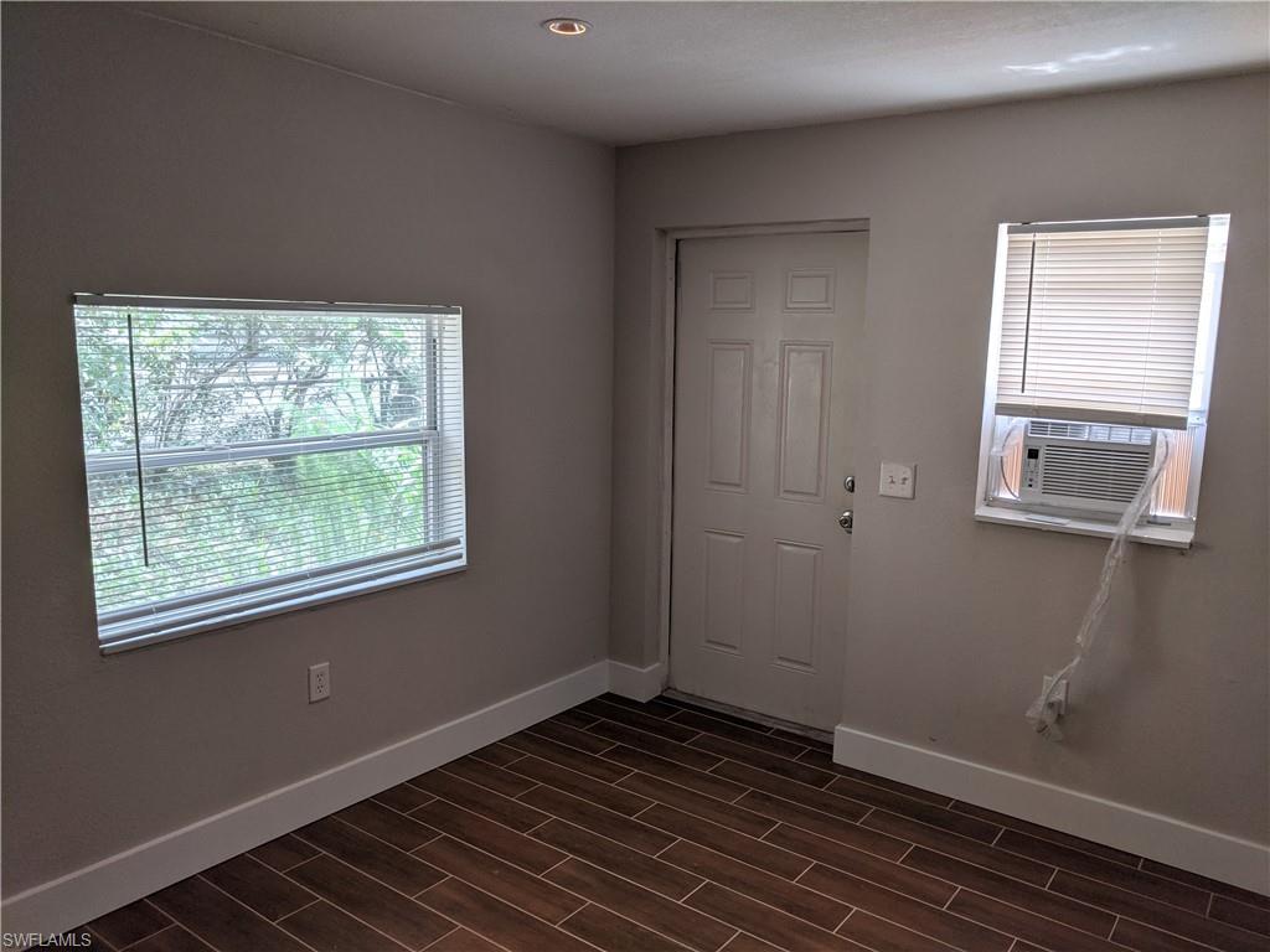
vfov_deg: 53.1
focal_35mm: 26
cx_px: 635
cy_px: 476
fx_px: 954
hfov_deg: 67.3
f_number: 2
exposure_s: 1/120
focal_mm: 4.67
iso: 46
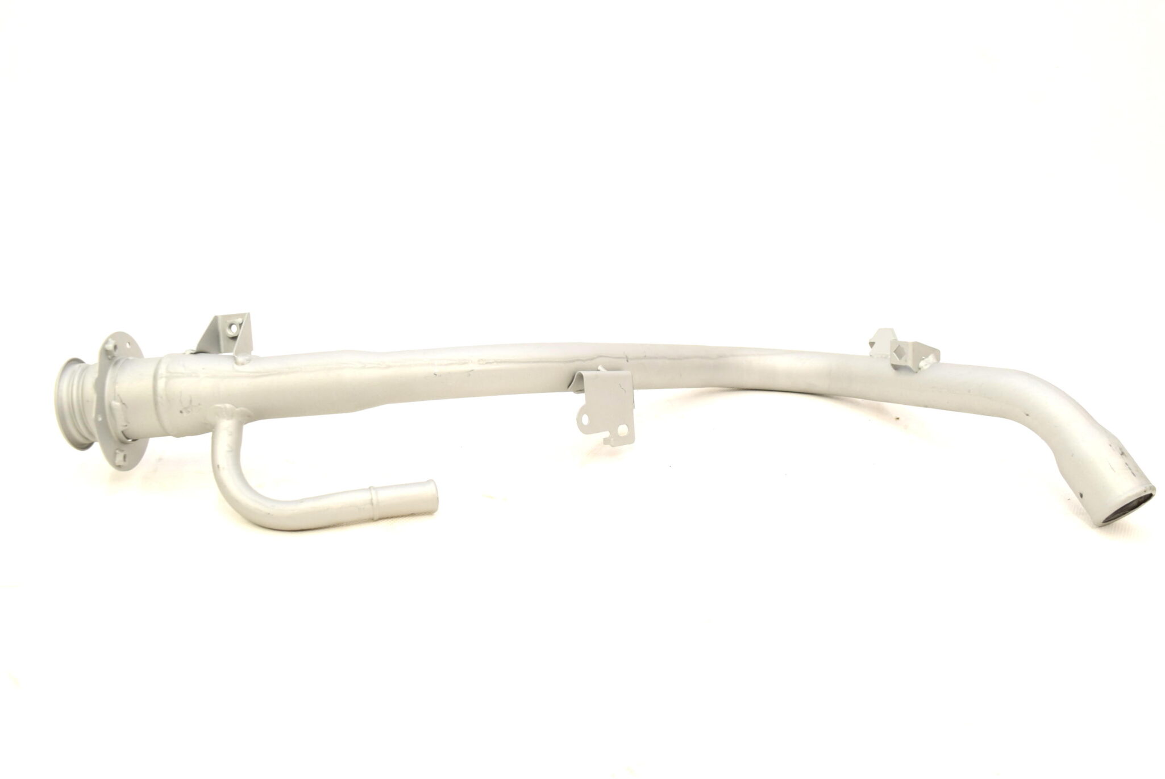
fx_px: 1166
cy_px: 390
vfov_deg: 36.9
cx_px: 582
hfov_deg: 53.1
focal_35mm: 36
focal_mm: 24
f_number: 6.3
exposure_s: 1/160
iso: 400
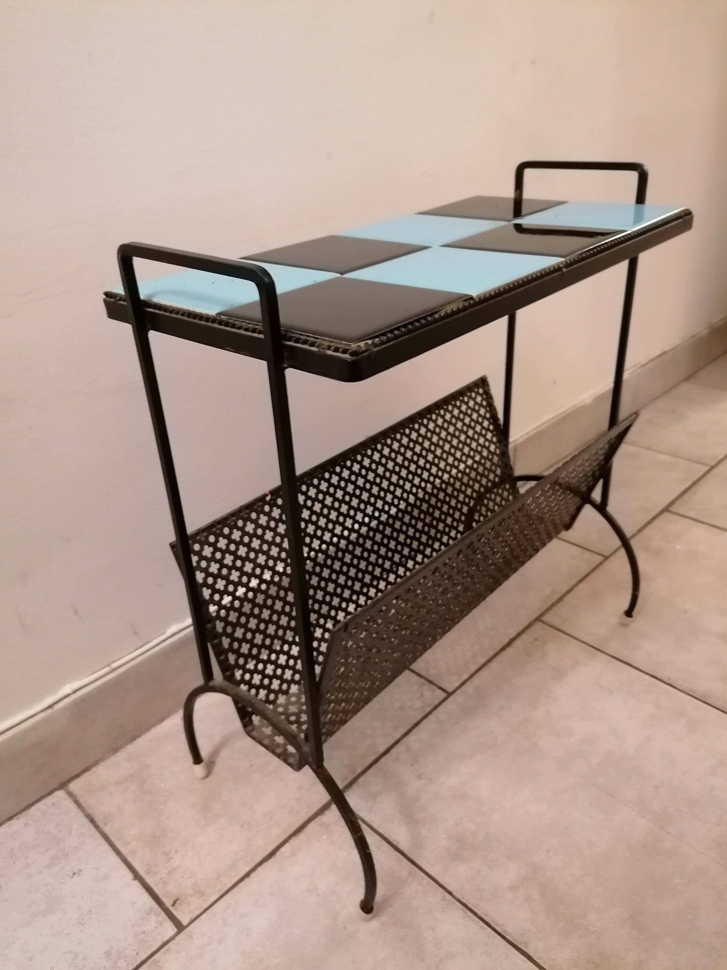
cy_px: 485
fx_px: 756
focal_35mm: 27
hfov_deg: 51.4
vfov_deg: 65.3
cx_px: 364
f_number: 1.8
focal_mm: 4.75
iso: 800
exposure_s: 1/16.7
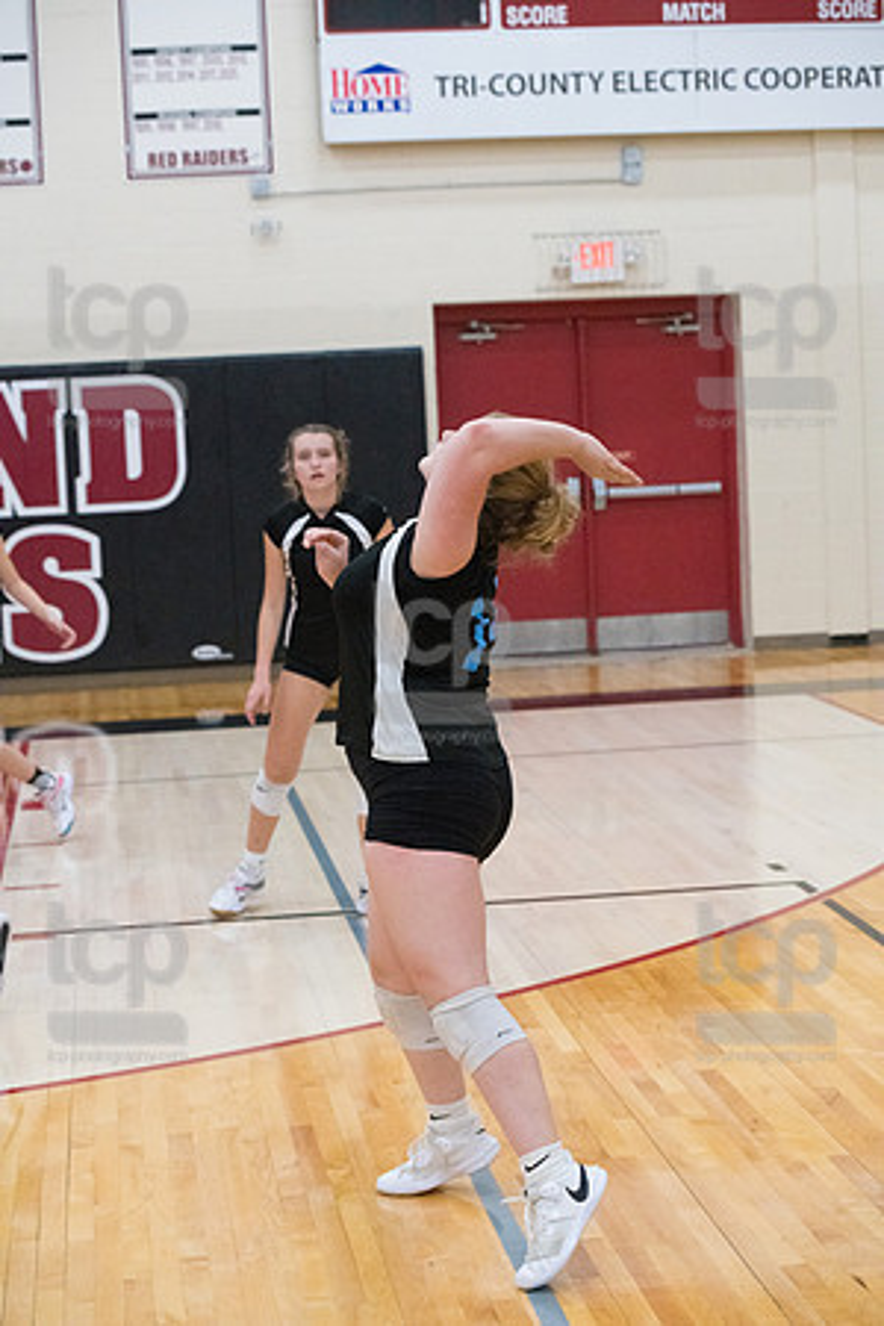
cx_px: 442
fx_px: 2578
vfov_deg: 28.8
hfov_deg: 19.5
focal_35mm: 70
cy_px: 663
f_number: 4.5
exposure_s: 1/1000
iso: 6400
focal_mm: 70
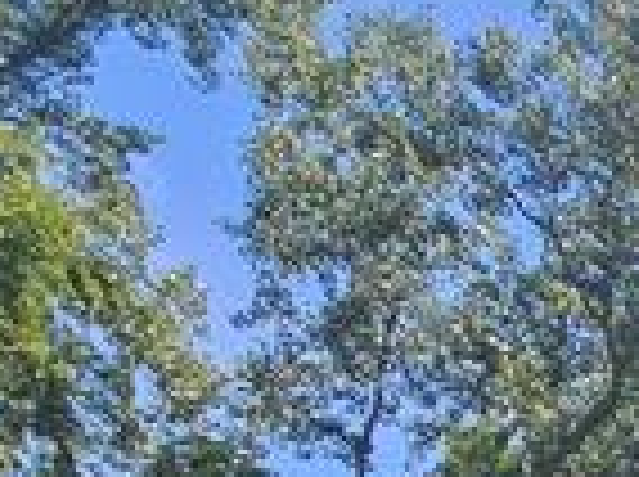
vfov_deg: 11.7
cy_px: 1264
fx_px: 1732
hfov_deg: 12.8
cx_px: 1719
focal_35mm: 94
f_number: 2.2
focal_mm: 2.2
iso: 50
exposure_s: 1/912
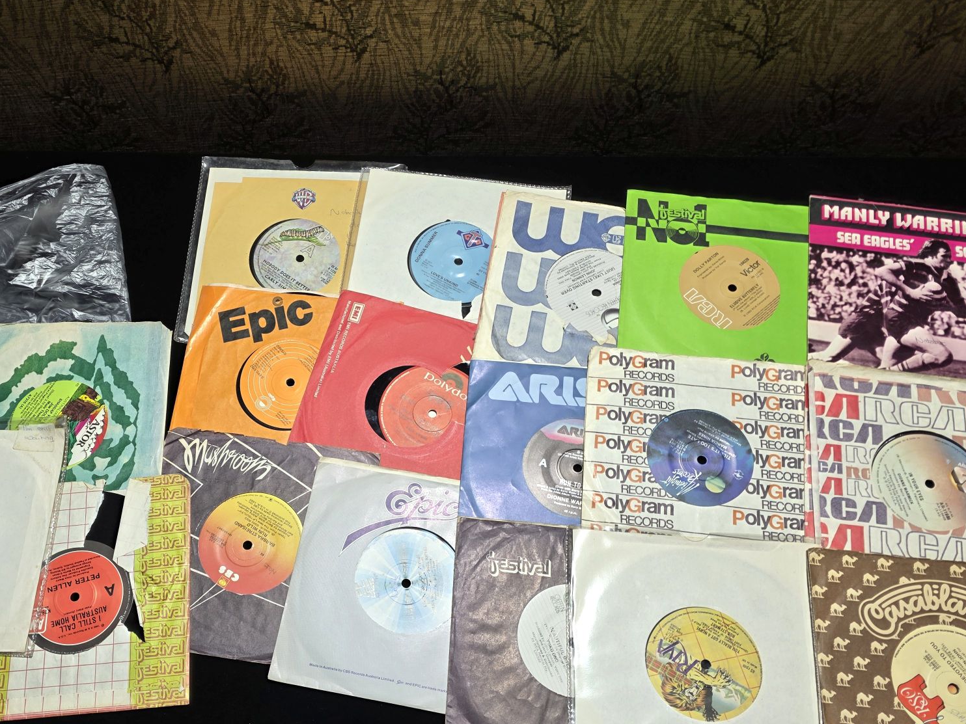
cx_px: 380
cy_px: 473
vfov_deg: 44.9
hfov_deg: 57.8
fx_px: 865
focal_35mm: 31
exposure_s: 1/100
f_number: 1.7
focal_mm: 6.3
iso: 32
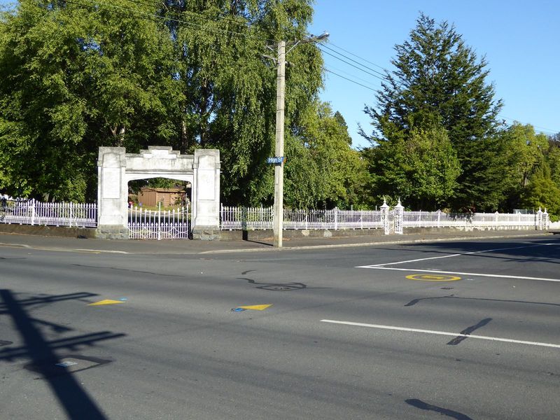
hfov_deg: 41.2
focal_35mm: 46
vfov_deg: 31.5
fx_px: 744
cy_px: 210
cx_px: 280
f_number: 3.9
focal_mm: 7.8
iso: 80
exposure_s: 1/500
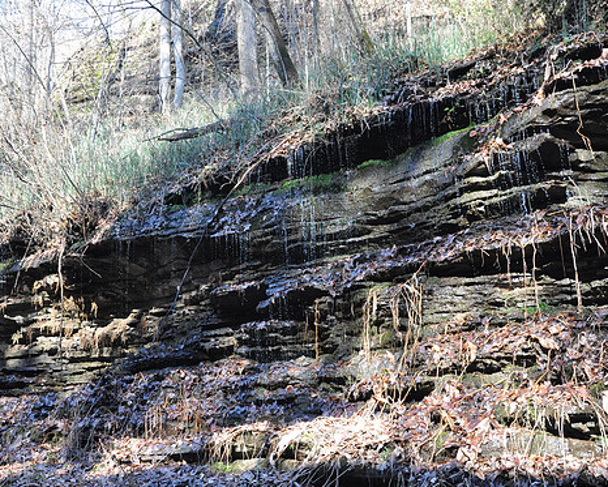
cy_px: 244
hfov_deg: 37.9
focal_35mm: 49
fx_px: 882
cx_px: 256
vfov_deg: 30.8
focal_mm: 28
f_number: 6.3
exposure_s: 1/160
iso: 800
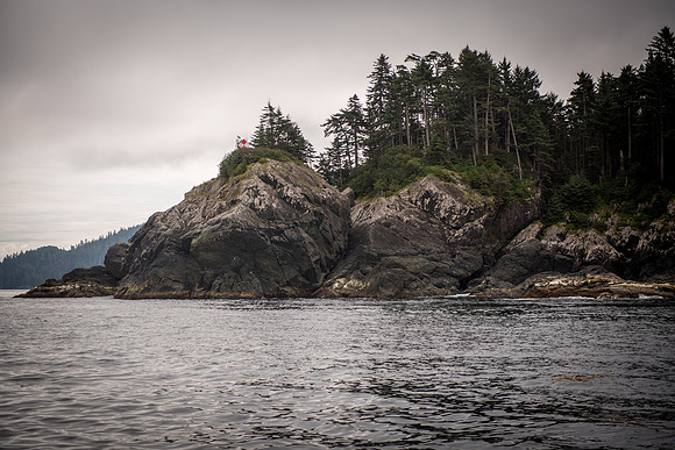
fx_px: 1366
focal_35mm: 73
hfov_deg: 27.8
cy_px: 225
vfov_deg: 18.7
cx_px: 330
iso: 100
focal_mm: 70
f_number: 2.8
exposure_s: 1/1000
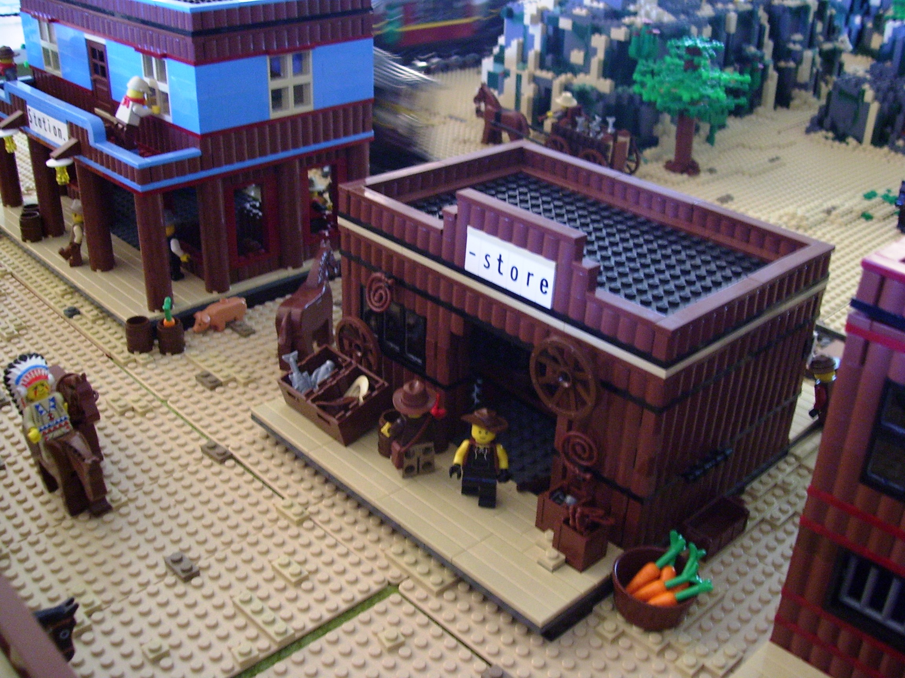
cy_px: 339
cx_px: 452
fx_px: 941
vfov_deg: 39.7
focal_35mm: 36
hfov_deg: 51.4
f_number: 2.7
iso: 160
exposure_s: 1/8
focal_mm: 6
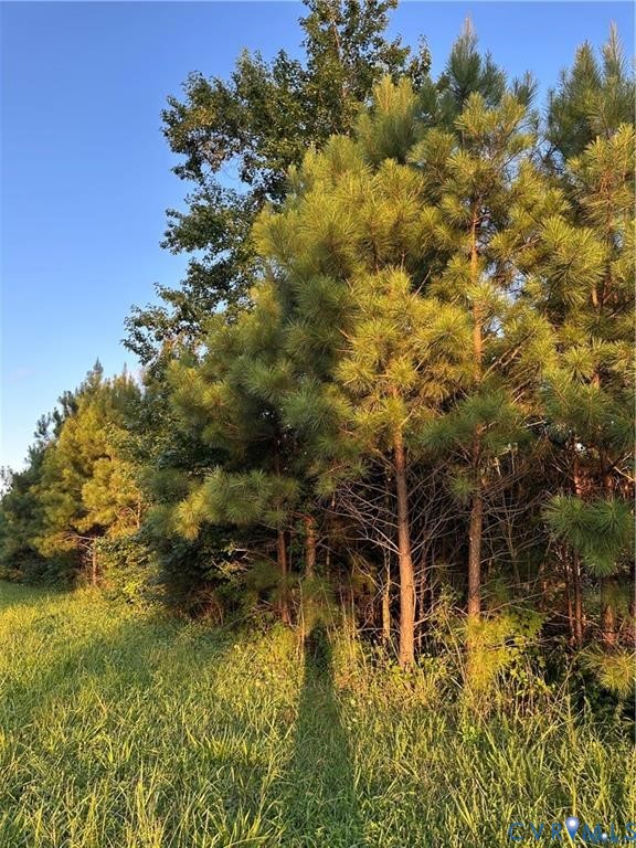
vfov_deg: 71.6
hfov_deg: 56.8
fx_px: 588
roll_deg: -2.3
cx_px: 318
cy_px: 424
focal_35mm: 24
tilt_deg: +12.0
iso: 80
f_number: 1.78
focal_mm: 6.86
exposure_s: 1/178
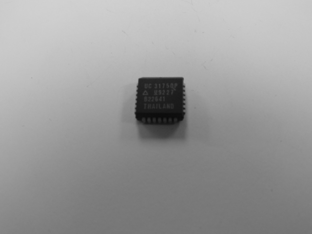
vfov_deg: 41.8
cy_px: 117
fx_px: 306
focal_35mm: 34
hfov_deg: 54.0
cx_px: 156
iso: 100
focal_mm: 6.2
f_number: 3.4
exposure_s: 1/30
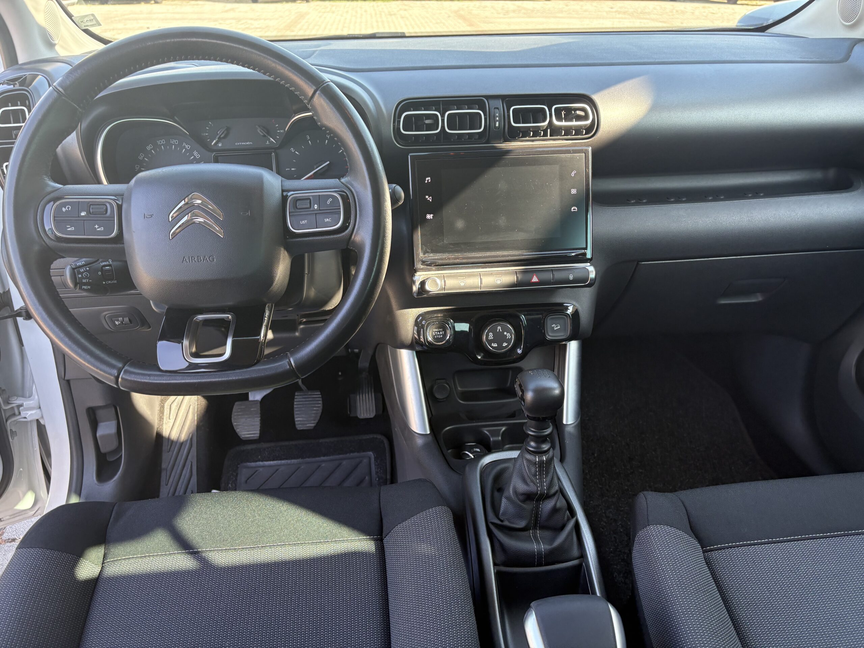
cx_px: 432
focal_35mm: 26
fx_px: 649
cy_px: 324
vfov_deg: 53.1
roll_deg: -0.1
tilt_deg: -28.9
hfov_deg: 67.3
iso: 80
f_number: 1.6
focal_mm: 5.96
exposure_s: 1/121
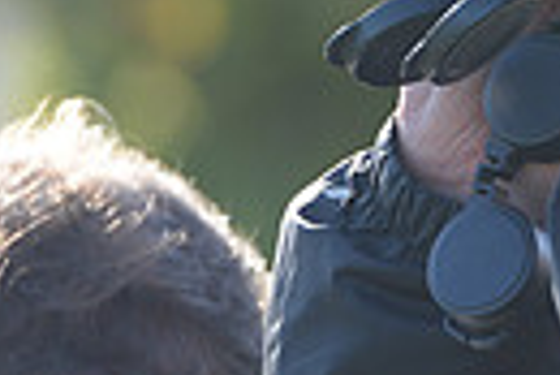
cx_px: 1086
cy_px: -73
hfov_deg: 2.3
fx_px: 13875
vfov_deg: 1.5
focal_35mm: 891
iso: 360
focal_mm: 200
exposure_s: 1/640
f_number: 4.5
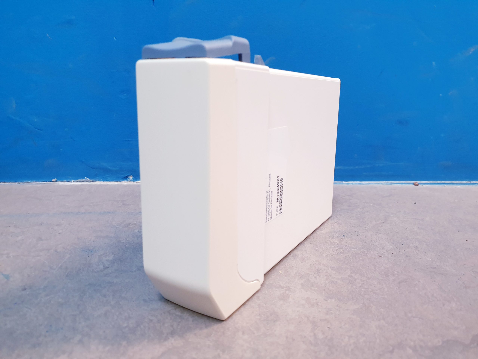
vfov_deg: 53.1
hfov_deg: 67.3
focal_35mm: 26
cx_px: 239
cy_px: 180
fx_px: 359
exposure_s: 1/50
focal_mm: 4.3
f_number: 2.4
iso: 250
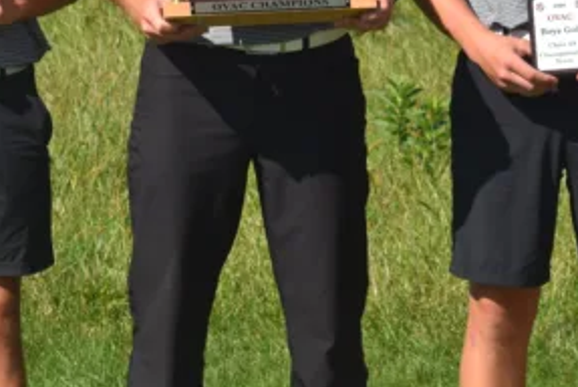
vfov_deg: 5.0
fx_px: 4404
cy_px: -101
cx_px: 236
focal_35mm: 274
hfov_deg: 7.5
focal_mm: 70
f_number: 8
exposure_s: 1/500
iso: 160
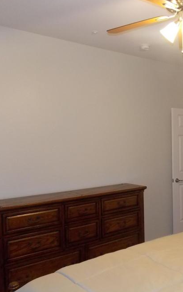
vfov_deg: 51.5
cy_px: 152
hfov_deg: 31.4
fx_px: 303
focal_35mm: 38
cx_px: 177
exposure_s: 1/30
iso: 320
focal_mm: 4
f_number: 3.1
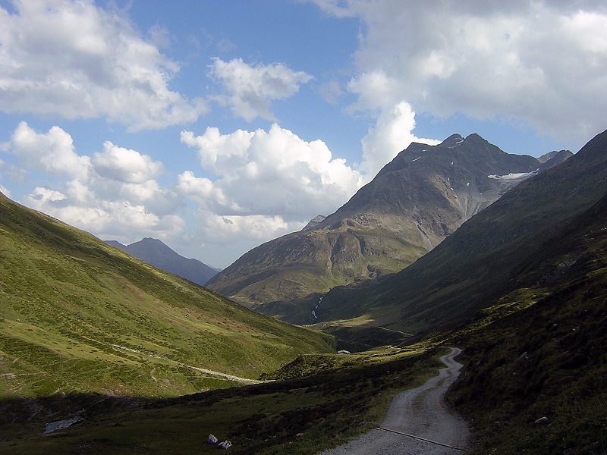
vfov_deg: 39.7
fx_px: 631
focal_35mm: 36
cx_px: 304
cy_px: 228
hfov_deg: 51.4
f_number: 5.2
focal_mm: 4.7
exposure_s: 1/297
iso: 100
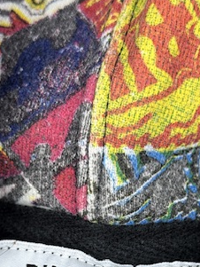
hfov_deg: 14.5
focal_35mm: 102
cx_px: 141
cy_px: 223
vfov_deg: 19.0
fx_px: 785
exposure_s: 1/121
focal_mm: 6.76
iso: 50
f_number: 1.78
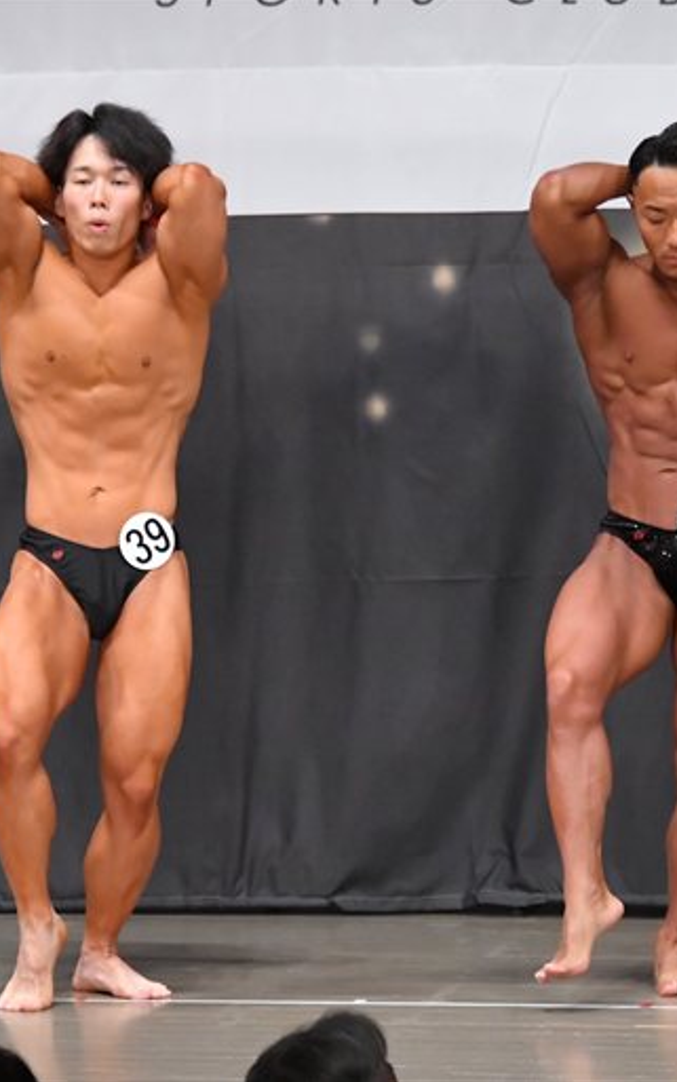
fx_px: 10206
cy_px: 540
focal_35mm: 346
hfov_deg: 3.8
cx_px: 294
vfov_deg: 6.1
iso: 6400
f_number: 5.6
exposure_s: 1/400
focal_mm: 150
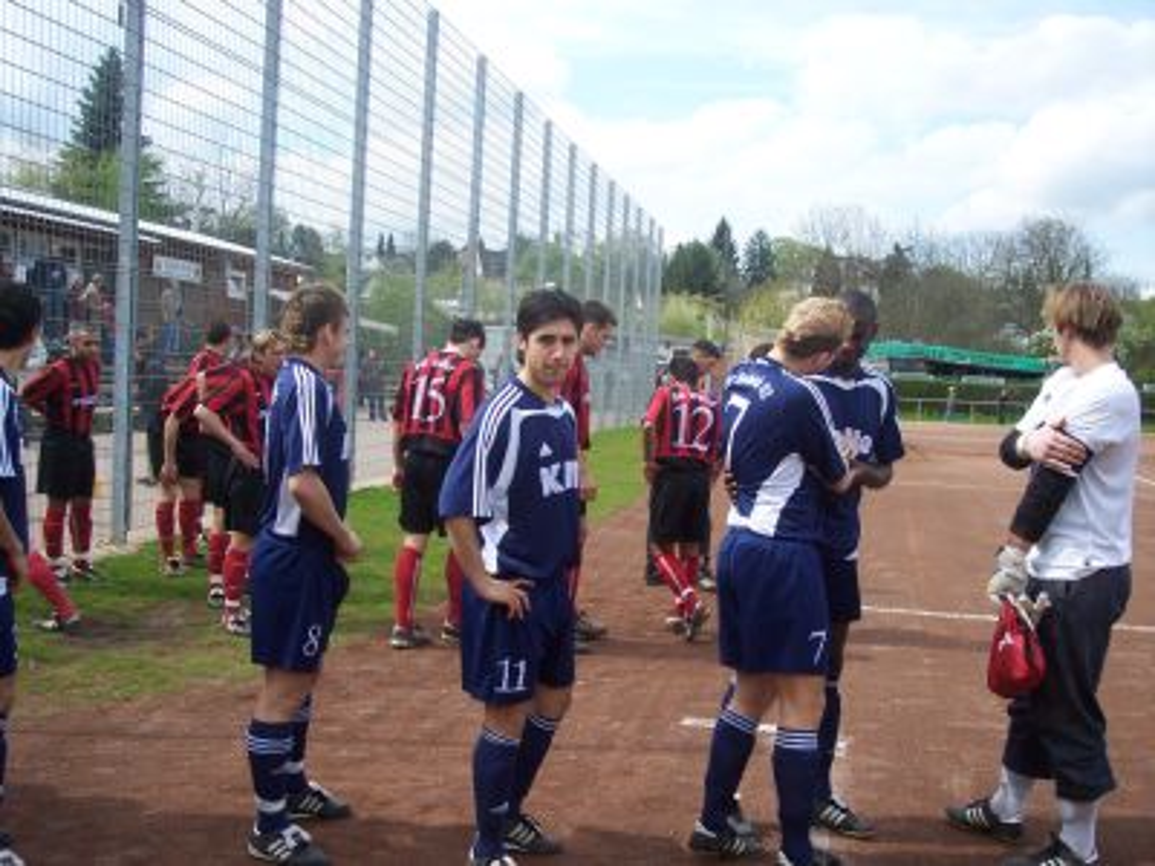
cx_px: 578
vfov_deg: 36.8
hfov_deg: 47.9
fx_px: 1301
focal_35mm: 39
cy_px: 433
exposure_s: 1/500
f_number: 3.4
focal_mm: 8
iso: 100
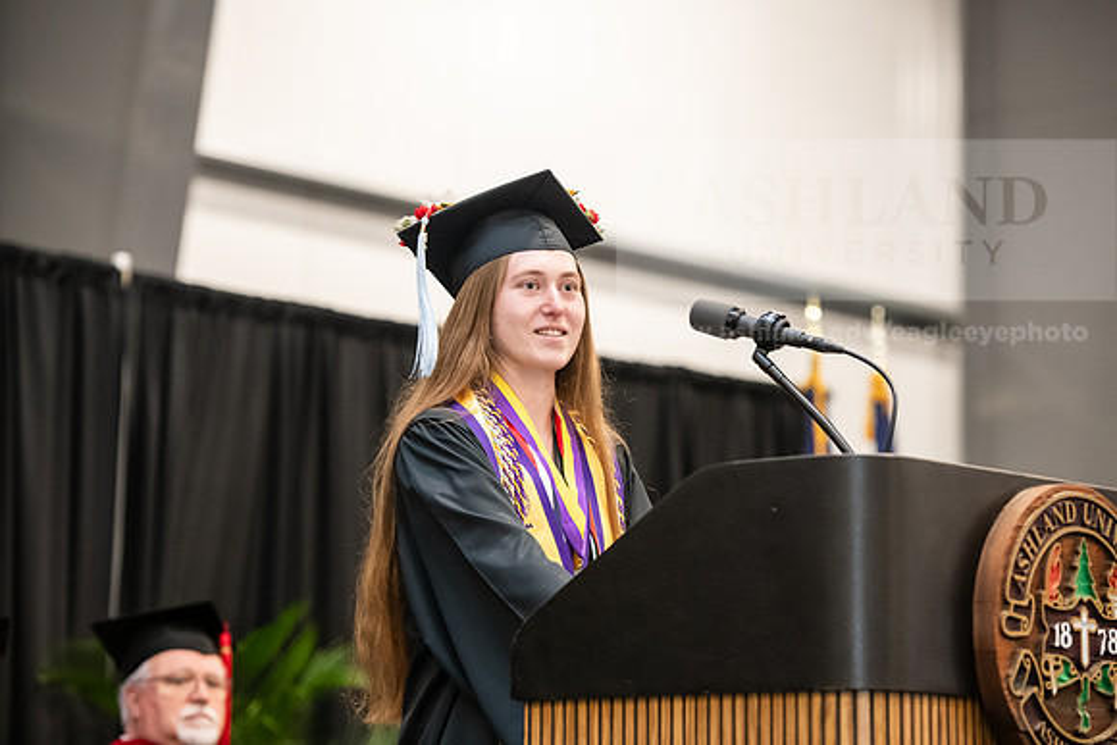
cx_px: 558
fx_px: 4034
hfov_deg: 15.8
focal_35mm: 130
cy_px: 372
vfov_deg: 10.6
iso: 3200
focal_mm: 130
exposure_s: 1/200
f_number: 3.5
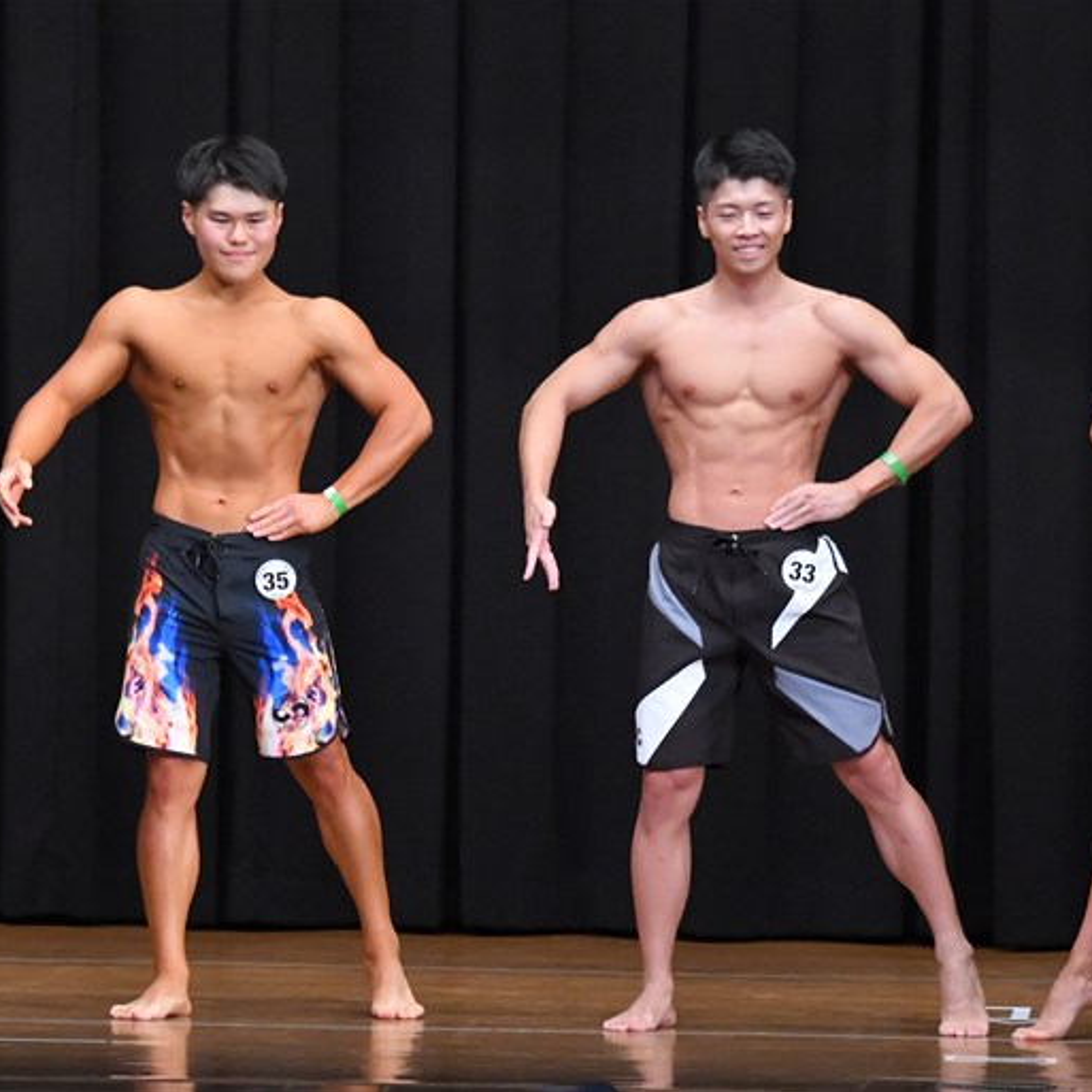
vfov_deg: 6.1
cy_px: 545
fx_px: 10315
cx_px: 397
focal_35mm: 289
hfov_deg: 6.1
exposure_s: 1/400
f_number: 5.6
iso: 8000
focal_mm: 150
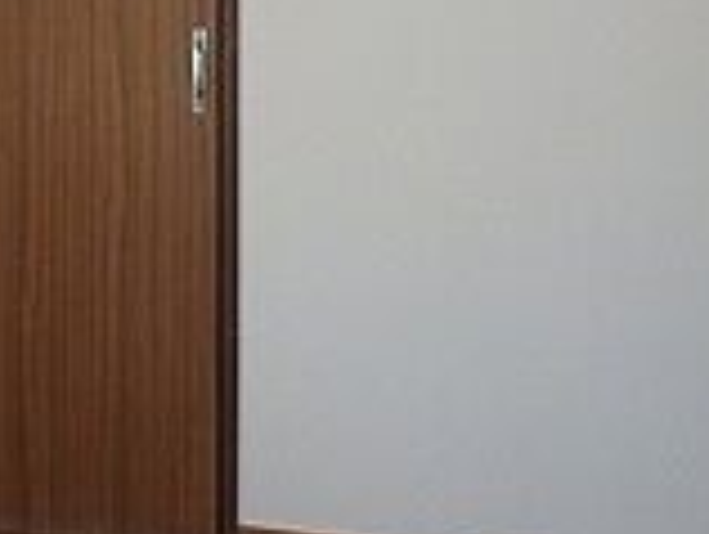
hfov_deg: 22.6
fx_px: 1744
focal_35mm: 85
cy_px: -90
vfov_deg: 16.7
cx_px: 121
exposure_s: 1/80
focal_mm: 3.7
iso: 125
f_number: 3.5
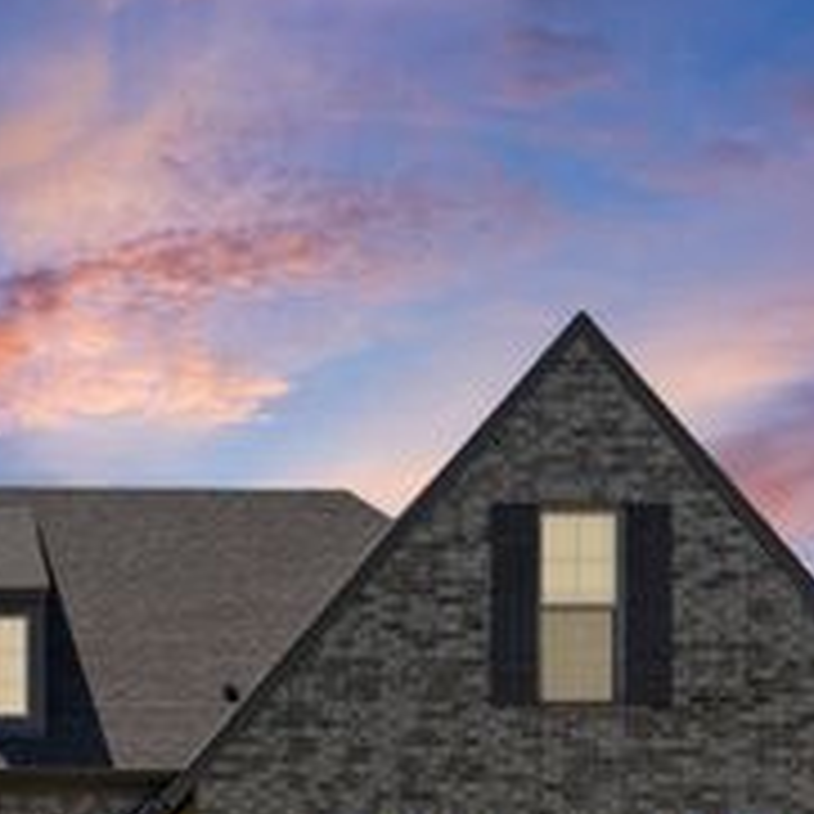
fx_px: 1942
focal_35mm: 73
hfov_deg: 22.6
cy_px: 697
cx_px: -27
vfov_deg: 23.2
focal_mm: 31
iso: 800
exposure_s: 1/500
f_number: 9
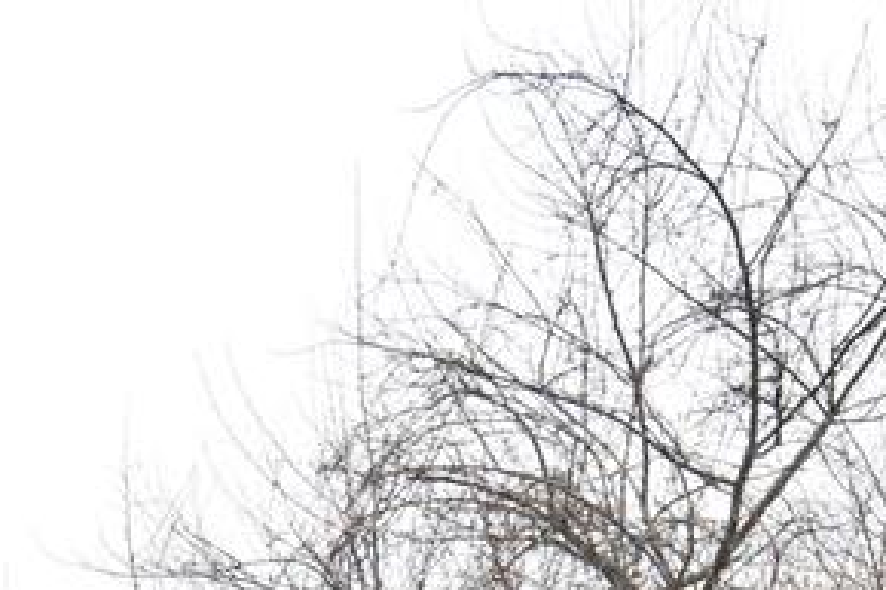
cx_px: 437
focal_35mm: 53
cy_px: 920
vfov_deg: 21.0
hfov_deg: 37.5
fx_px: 1304
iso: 100
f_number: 8
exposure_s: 1/200
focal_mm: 10
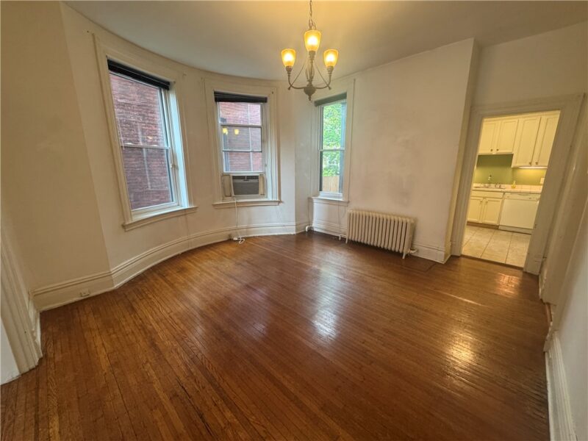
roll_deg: +0.6
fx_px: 238
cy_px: 220
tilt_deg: -13.5
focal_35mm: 14
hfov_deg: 102.1
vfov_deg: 85.7
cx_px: 294
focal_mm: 2.22
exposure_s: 1/81
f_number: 2.2
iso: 320
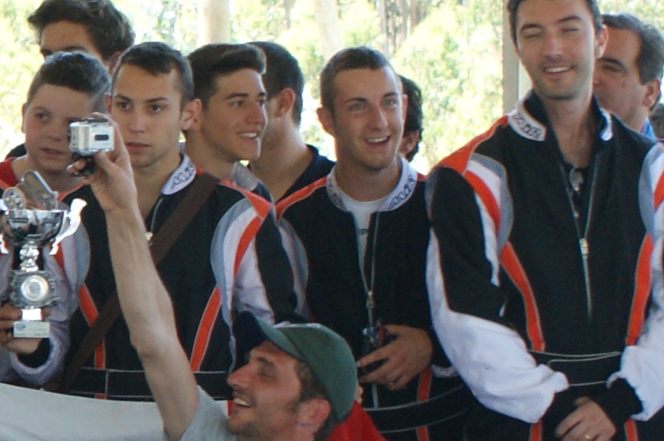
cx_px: -710
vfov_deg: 4.3
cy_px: 332
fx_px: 5861
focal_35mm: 318
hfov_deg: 6.3
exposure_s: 1/60
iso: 200
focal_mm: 35
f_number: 5.6
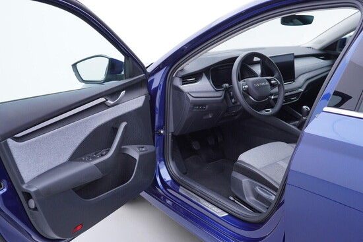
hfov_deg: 53.1
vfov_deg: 36.9
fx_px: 363
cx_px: 182
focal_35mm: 36
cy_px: 121
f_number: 2.8
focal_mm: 24
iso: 125
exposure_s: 1/40
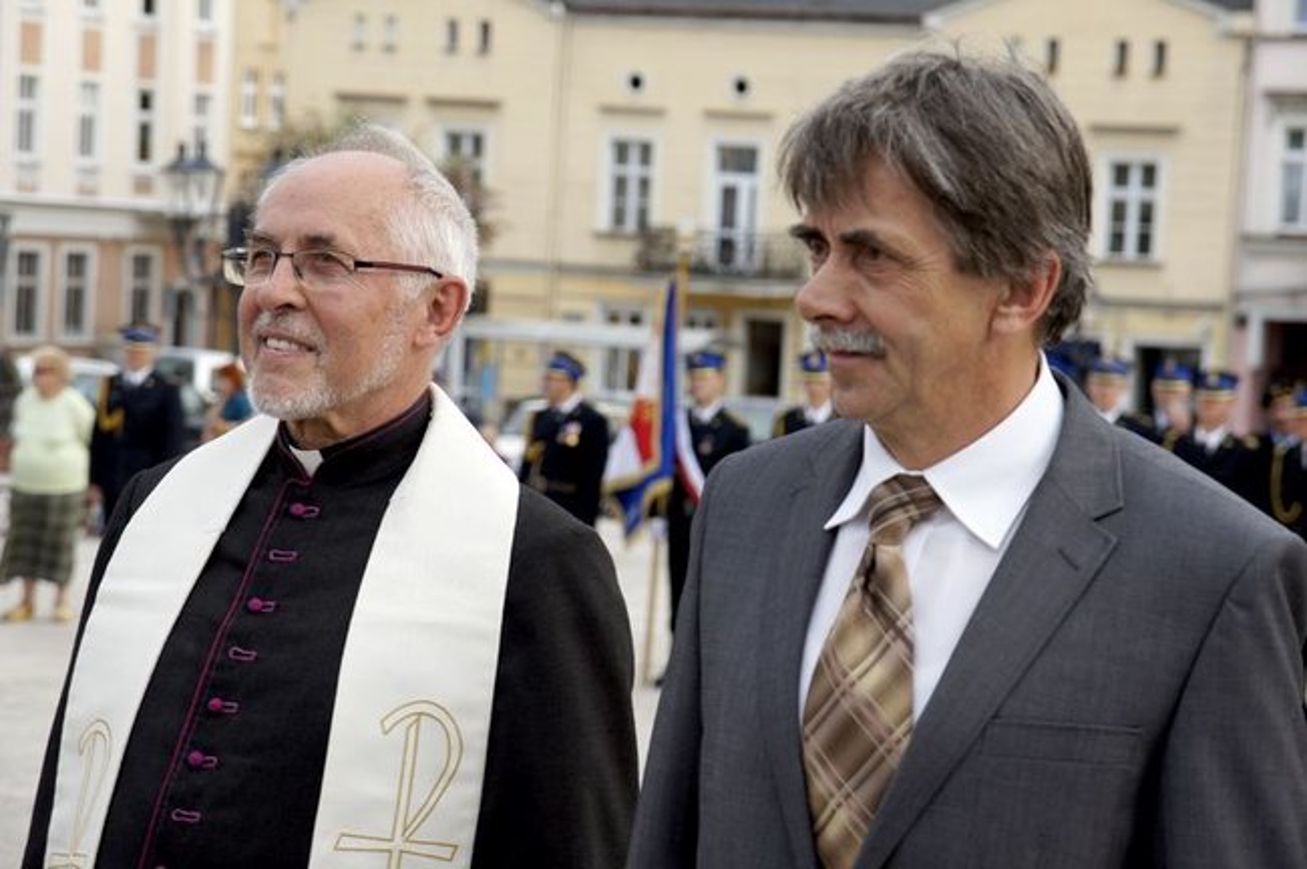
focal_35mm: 105
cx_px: 654
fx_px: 3808
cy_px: 434
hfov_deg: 19.5
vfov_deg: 13.0
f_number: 5.6
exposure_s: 1/250
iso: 100
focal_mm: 70
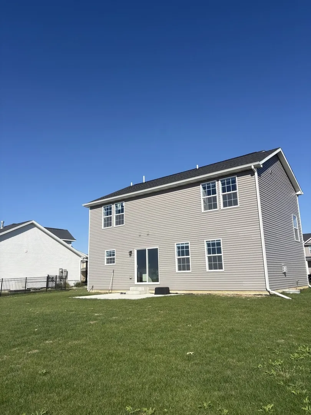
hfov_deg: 53.1
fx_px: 311
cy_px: 208
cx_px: 156
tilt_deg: +13.7
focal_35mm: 26
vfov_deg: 67.3
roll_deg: +2.1
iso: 50
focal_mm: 5.96
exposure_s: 1/4950
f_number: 1.6
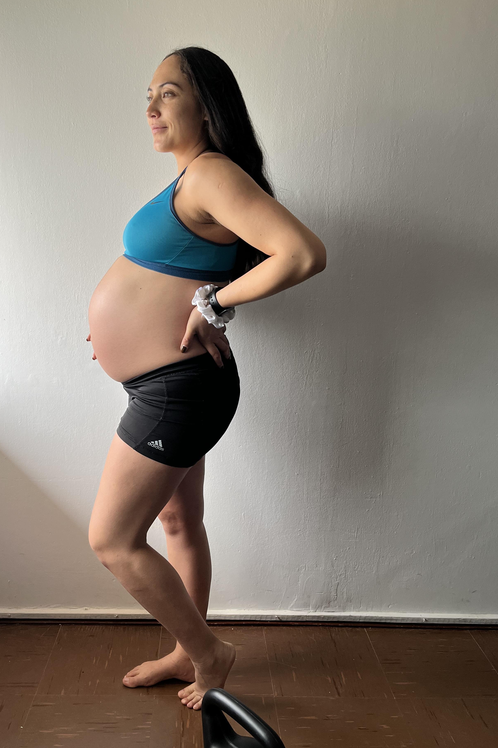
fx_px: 622
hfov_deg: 43.4
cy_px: 383
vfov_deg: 61.9
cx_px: 197
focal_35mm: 30
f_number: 1.6
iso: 100
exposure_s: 1/121
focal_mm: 5.1
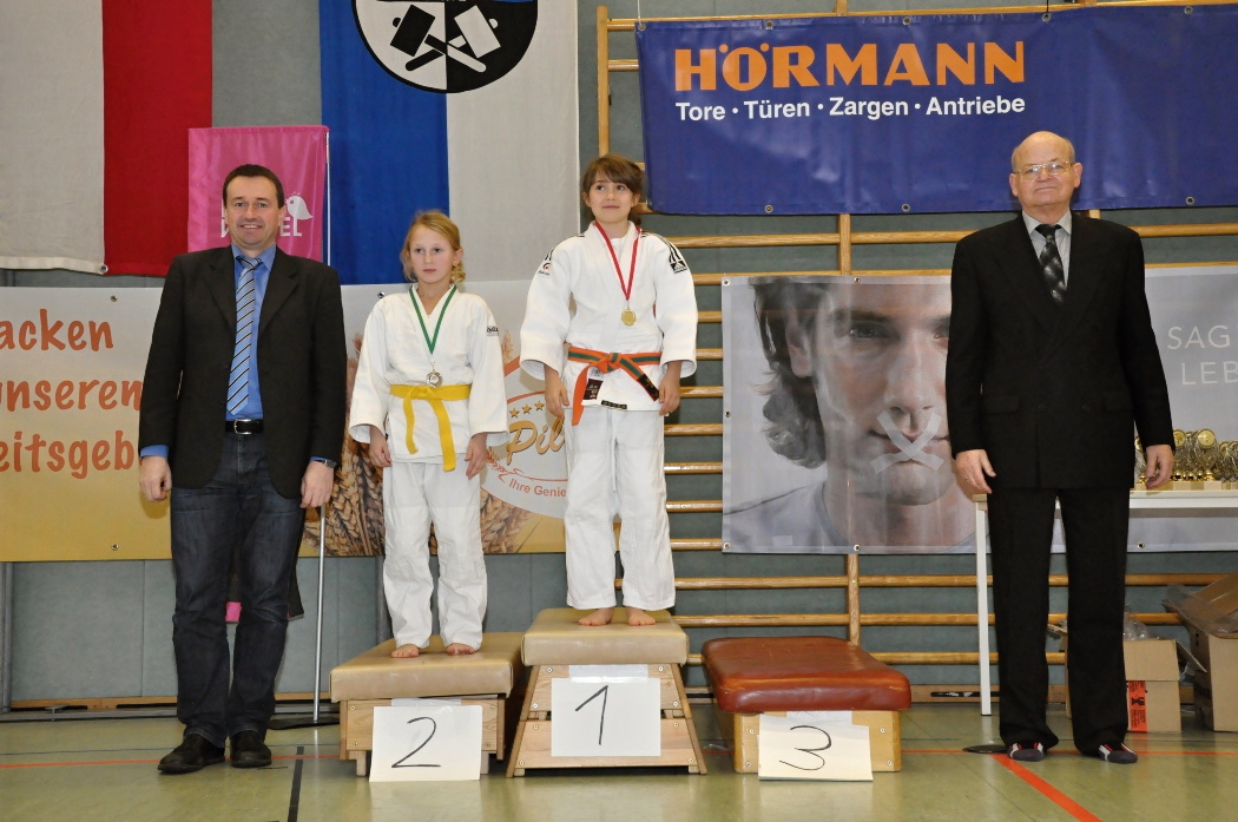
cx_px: 619
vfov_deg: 28.0
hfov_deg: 41.2
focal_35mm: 48
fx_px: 1648
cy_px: 411
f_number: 7.1
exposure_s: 1/100
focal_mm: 32
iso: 2000
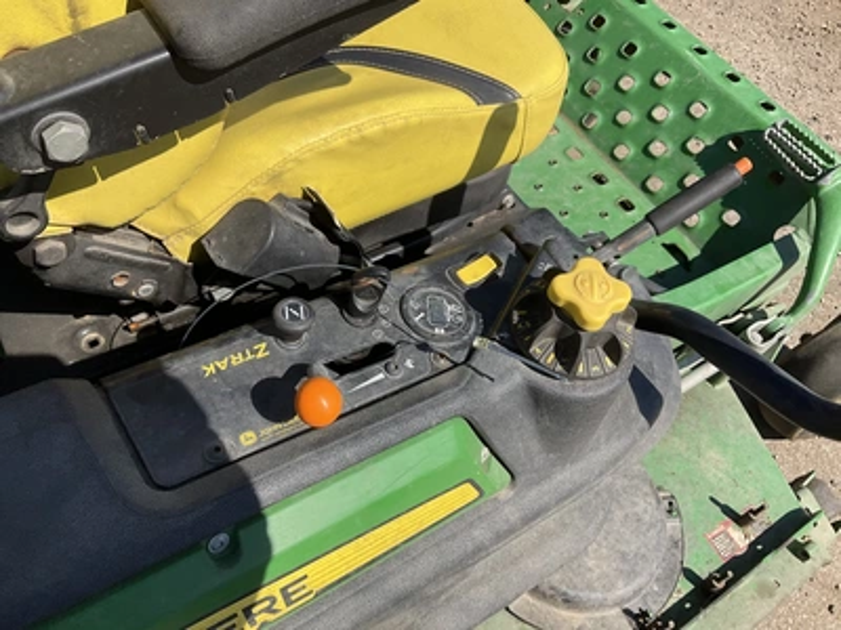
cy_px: 315
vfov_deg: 48.2
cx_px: 420
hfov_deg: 61.7
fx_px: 705
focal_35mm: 29
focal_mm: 3
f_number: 1.8
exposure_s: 1/1730
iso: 25
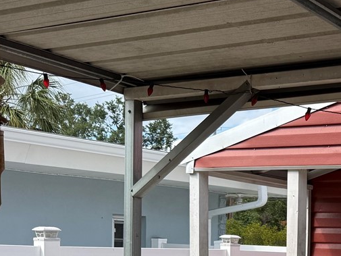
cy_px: 288
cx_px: 452
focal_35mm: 76
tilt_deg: -2.0
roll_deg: -2.7
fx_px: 749
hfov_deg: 22.7
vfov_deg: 18.6
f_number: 1.78
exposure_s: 1/2907
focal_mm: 6.76
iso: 80
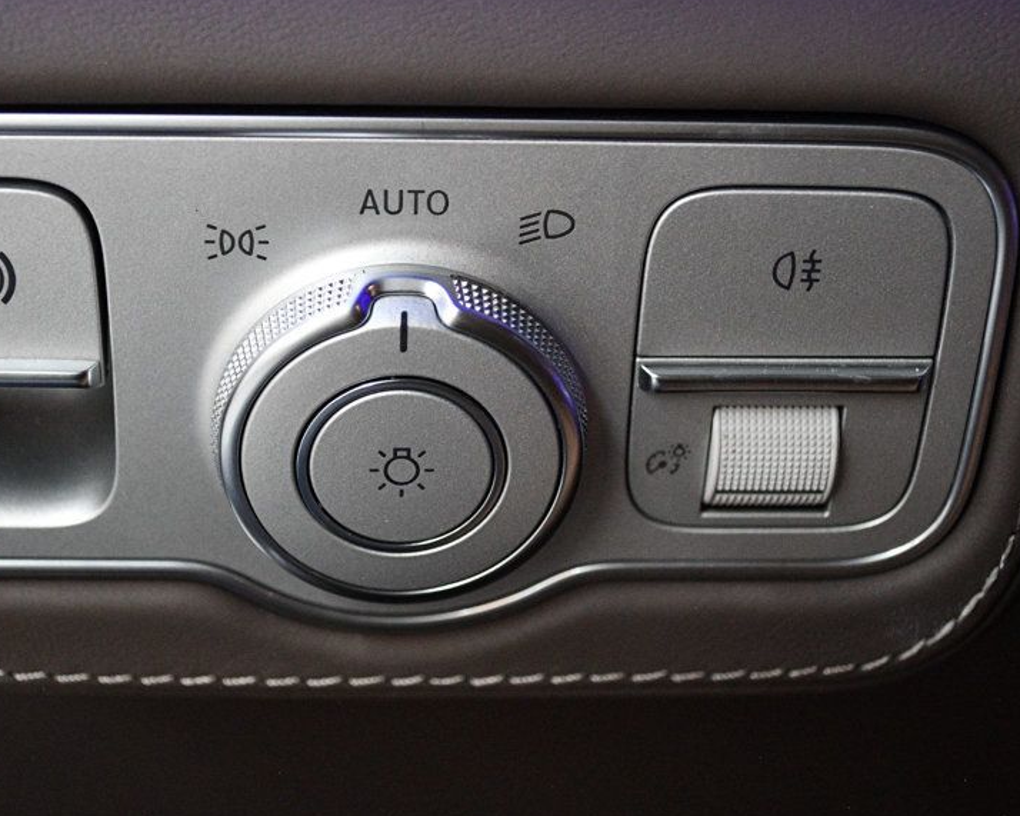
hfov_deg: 27.1
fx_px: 2113
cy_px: 406
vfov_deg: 21.9
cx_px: 439
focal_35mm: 70
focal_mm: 35
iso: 3600
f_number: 5
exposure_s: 1/60
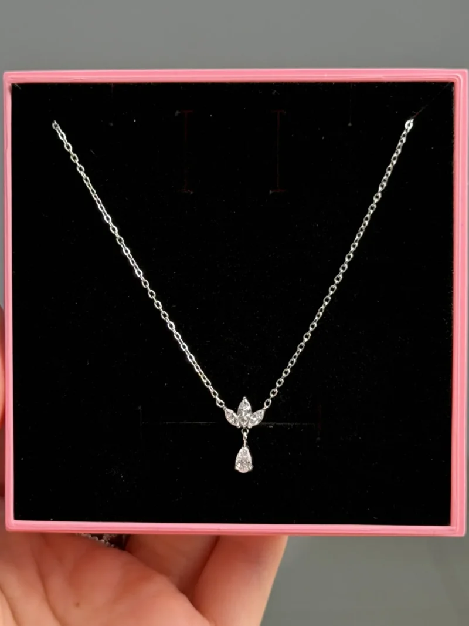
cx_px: 234
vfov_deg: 39.6
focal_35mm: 48
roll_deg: +0.4
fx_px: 867
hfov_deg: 30.3
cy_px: 313
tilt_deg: -18.1
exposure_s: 1/171
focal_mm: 6.76
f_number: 1.78
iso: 50
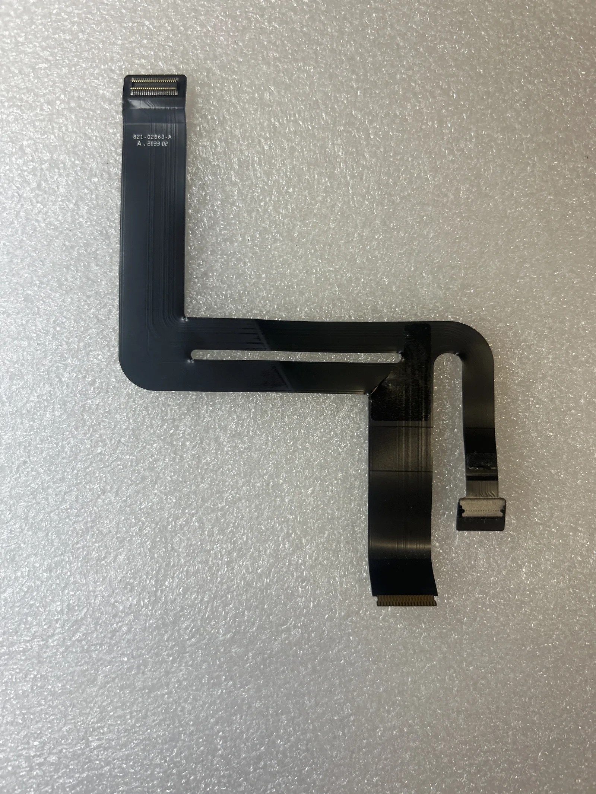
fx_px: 597
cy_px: 397
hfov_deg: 53.1
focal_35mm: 26
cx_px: 298
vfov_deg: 67.3
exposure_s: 1/100
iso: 80
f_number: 1.5
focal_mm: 5.7
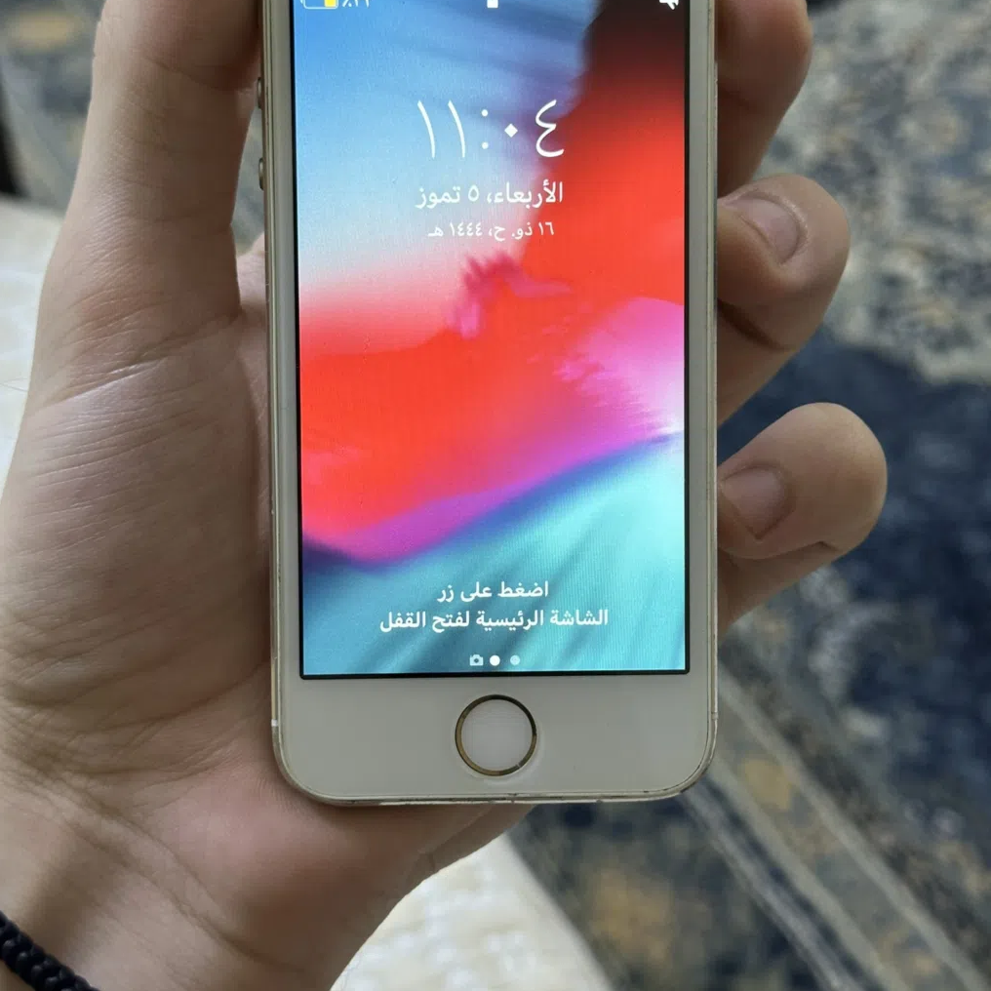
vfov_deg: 30.0
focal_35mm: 57
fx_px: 1846
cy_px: 425
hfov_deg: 30.0
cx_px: 496
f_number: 1.78
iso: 125
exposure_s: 1/50
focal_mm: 6.86
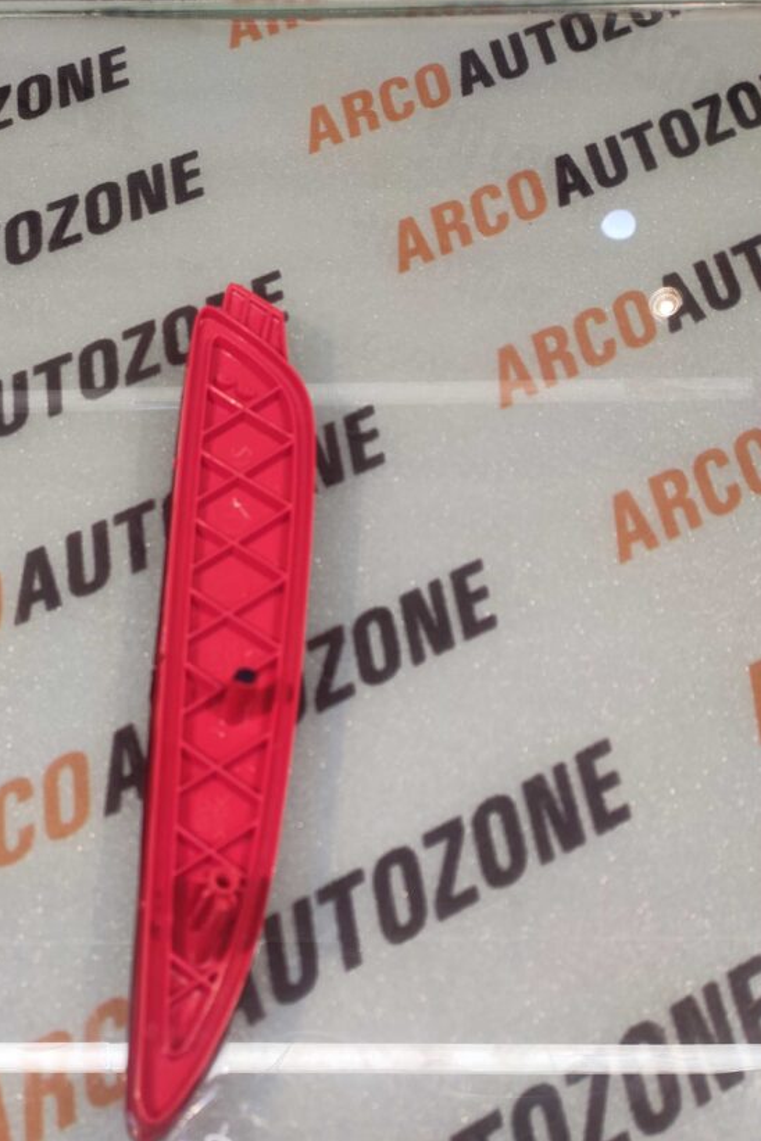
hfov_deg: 55.7
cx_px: 237
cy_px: 676
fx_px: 698
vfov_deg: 77.8
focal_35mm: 22
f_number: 1.79
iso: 146
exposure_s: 1/50
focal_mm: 4.74
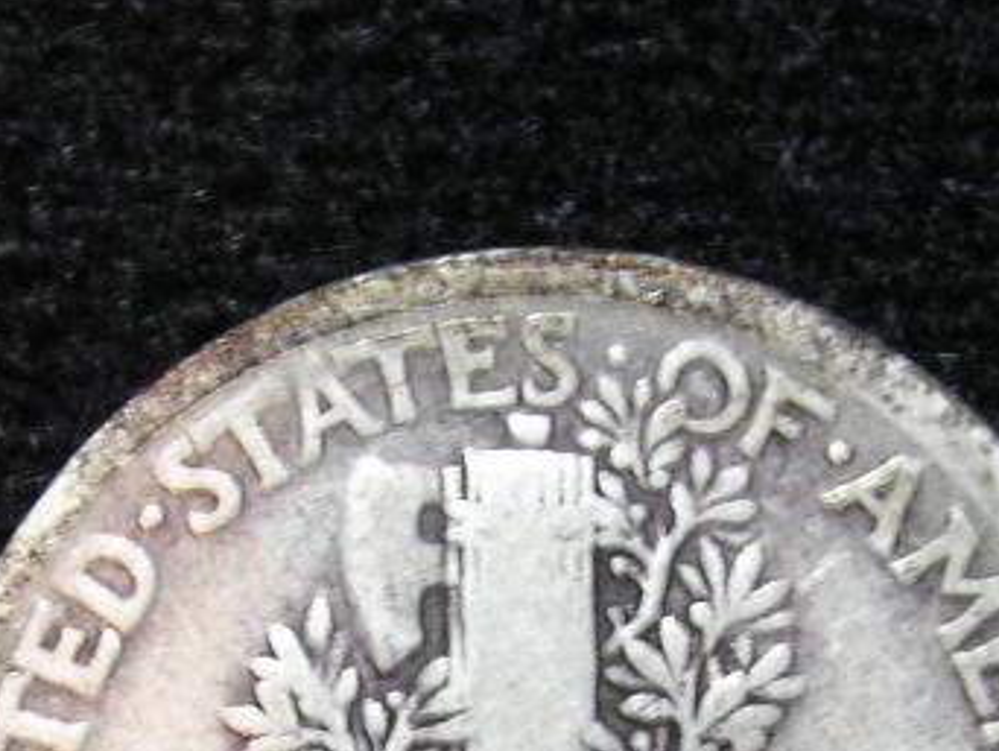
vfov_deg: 13.1
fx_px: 3206
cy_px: 792
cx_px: 415
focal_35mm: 111
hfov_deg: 17.7
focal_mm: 5.8
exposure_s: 1/7
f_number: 2.8
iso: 100
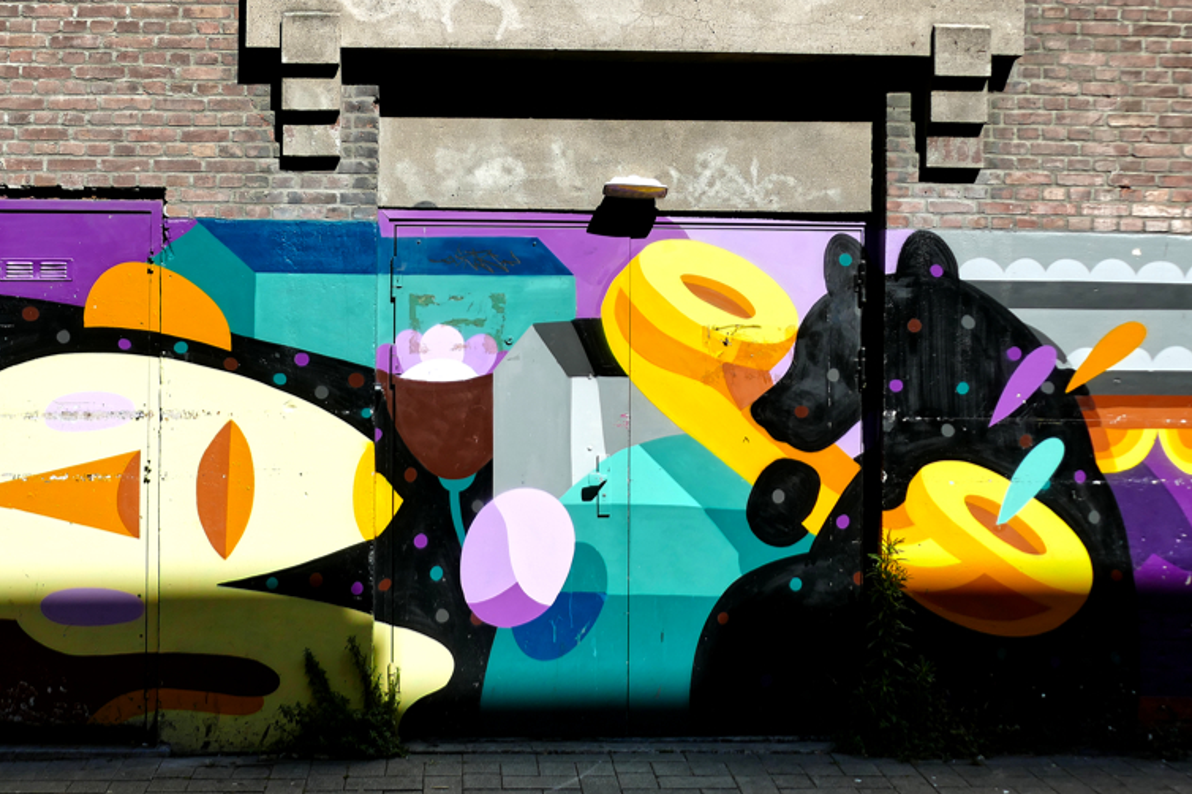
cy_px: 319
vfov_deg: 25.4
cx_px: 520
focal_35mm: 53
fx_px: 1754
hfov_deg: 37.5
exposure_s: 1/2000
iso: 125
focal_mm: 14.2
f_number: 3.5
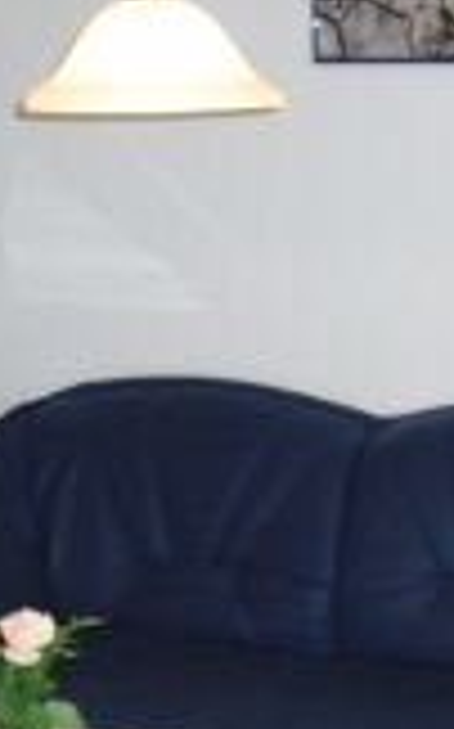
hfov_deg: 13.4
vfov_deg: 21.2
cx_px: 364
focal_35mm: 97
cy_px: 558
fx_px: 1924
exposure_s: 1/60
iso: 400
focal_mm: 6.42
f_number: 3.6
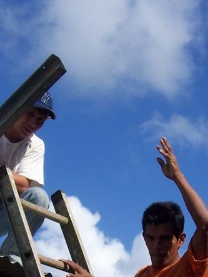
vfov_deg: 19.6
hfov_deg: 15.3
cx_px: 122
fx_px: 776
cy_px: 283
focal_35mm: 97
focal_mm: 7
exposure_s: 1/500
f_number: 5.6
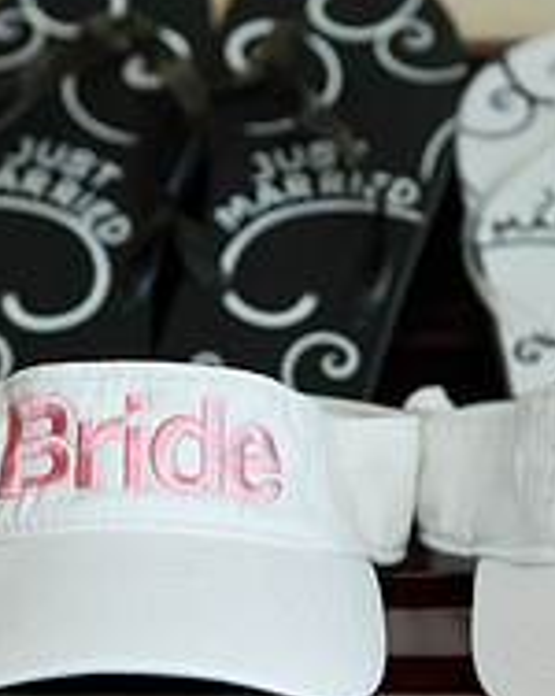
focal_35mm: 116
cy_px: 359
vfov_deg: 16.6
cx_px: 400
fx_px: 2386
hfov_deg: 13.2
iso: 1600
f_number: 3.2
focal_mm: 40
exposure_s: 1/125
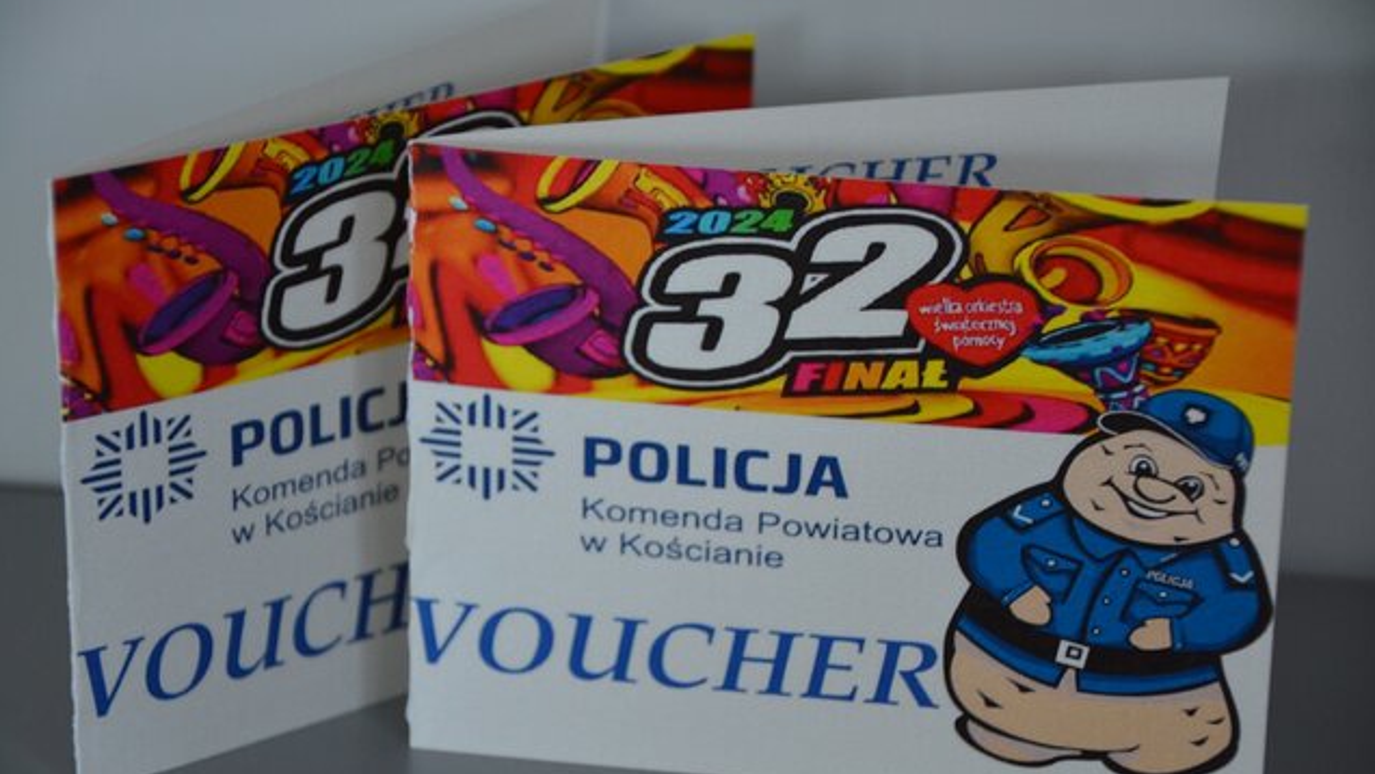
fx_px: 4322
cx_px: 690
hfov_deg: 18.1
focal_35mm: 119
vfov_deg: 10.2
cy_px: 427
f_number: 5.3
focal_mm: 75
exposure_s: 1/30
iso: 1000
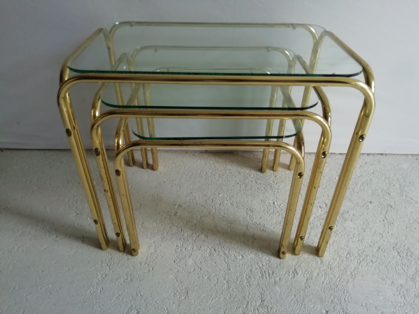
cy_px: 157
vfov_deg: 53.1
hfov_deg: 67.3
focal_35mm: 26
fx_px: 315
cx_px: 210
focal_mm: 3.46
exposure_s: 1/50
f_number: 2.2
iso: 64
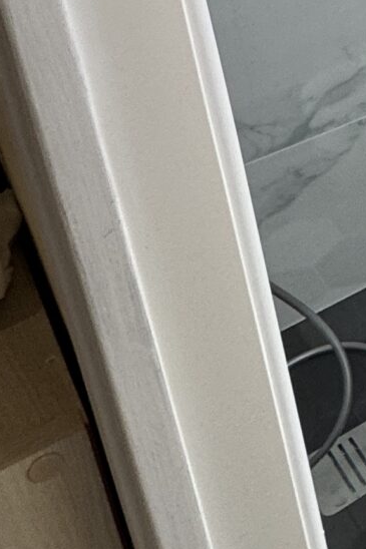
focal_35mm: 68
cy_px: -128
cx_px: 796
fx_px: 1038
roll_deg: +1.3
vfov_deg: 26.1
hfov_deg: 15.0
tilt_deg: -18.4
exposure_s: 1/100
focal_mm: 2.22
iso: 125
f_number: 2.2
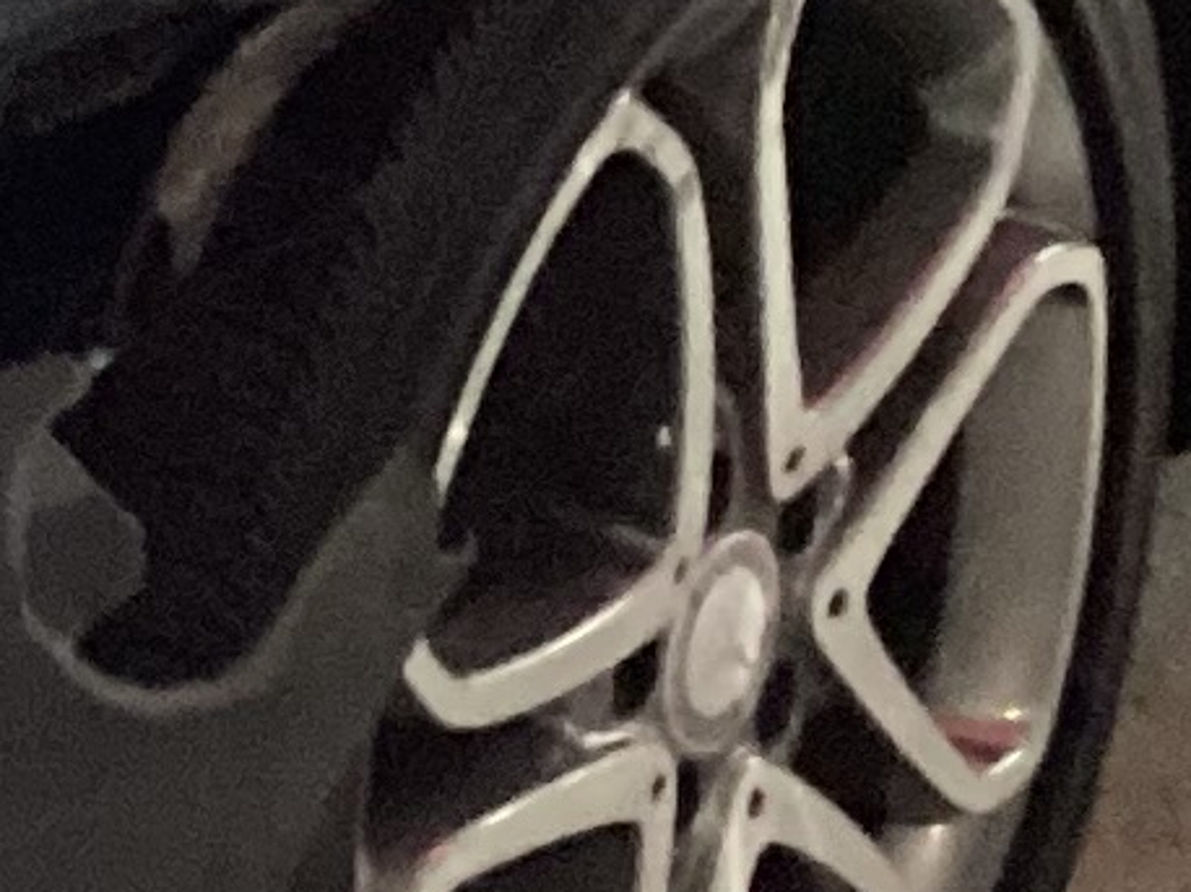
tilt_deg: -24.0
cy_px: -424
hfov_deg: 8.7
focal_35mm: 221
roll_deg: +0.9
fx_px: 7600
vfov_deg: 6.6
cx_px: -759
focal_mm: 3.3
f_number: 2.4
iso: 500
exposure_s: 1/30
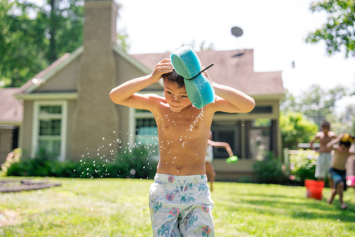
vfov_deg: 27.0
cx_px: 178
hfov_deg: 39.6
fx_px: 493
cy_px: 118
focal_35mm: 50
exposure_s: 1/640
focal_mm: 50
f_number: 2.8
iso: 250
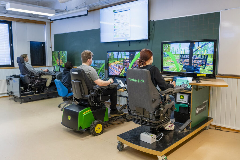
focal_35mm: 29
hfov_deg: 63.7
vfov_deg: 45.0
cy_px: 80
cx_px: 120
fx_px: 193
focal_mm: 29
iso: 2000
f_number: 7.1
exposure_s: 1/30
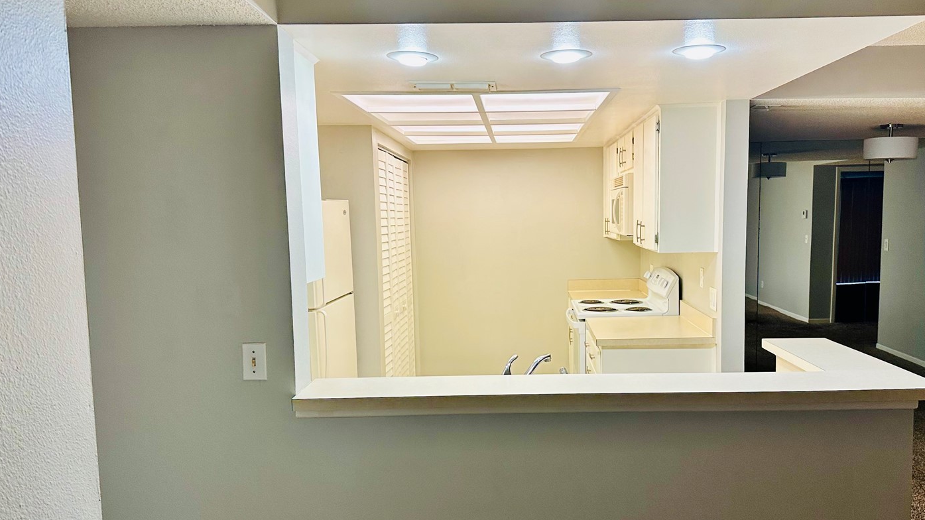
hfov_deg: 64.2
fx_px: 736
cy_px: 291
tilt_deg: -5.9
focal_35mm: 30
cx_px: 511
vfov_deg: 38.9
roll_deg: +0.6
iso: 160
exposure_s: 1/120
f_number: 1.78
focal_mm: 6.86
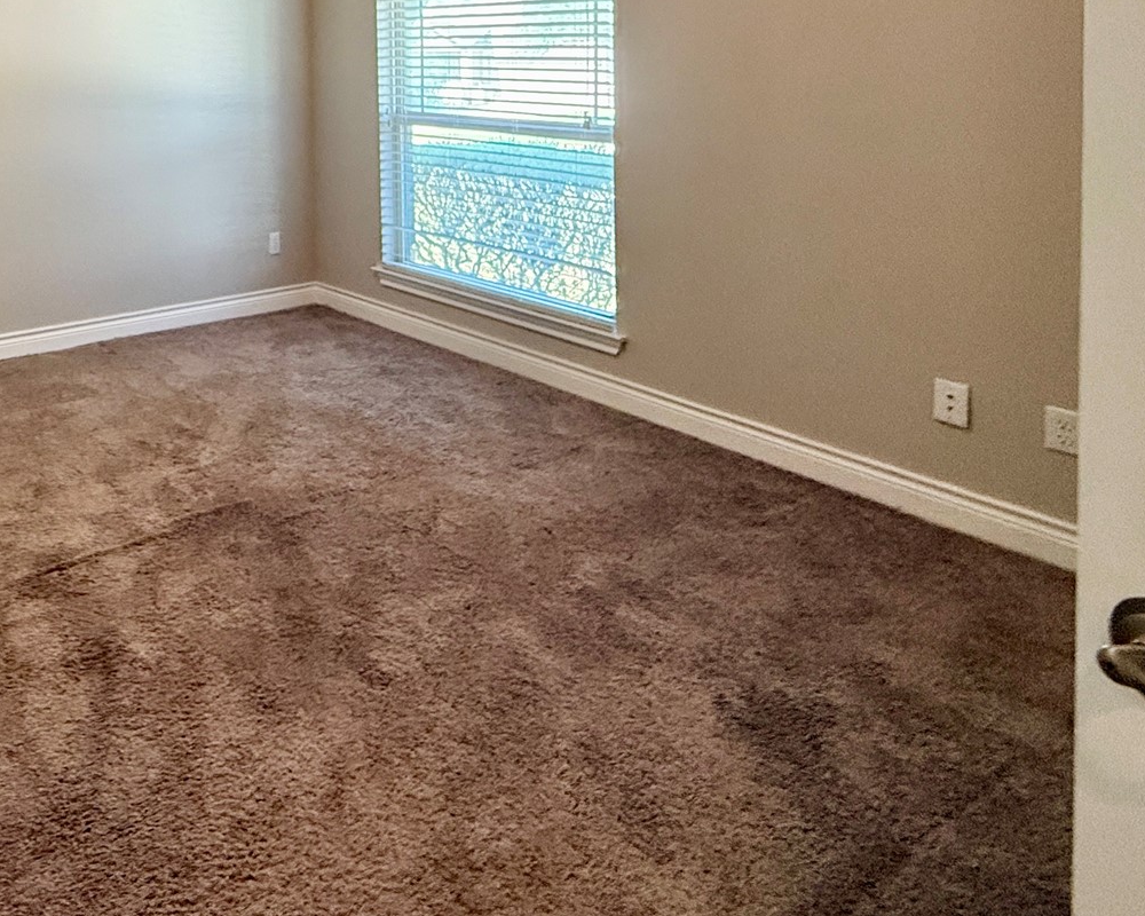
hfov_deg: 52.8
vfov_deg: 46.2
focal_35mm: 28
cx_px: 71
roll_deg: +1.2
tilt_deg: -2.0
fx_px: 949
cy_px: 80
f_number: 2.2
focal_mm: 2.22
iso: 400
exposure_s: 1/120
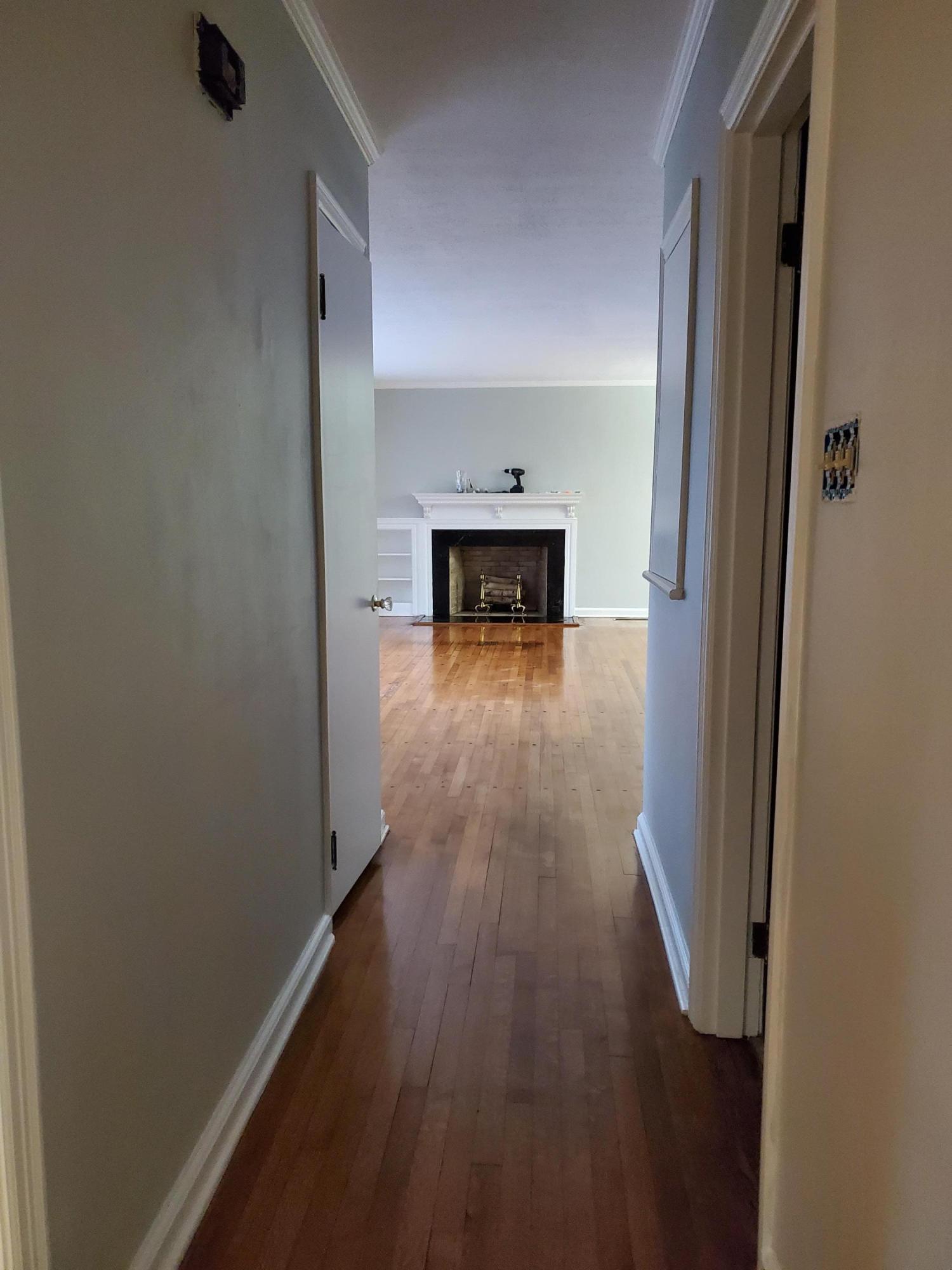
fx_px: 953
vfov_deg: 67.3
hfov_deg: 53.1
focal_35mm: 26
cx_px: 476
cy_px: 635
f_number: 1.5
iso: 800
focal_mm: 4.3
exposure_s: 1/39
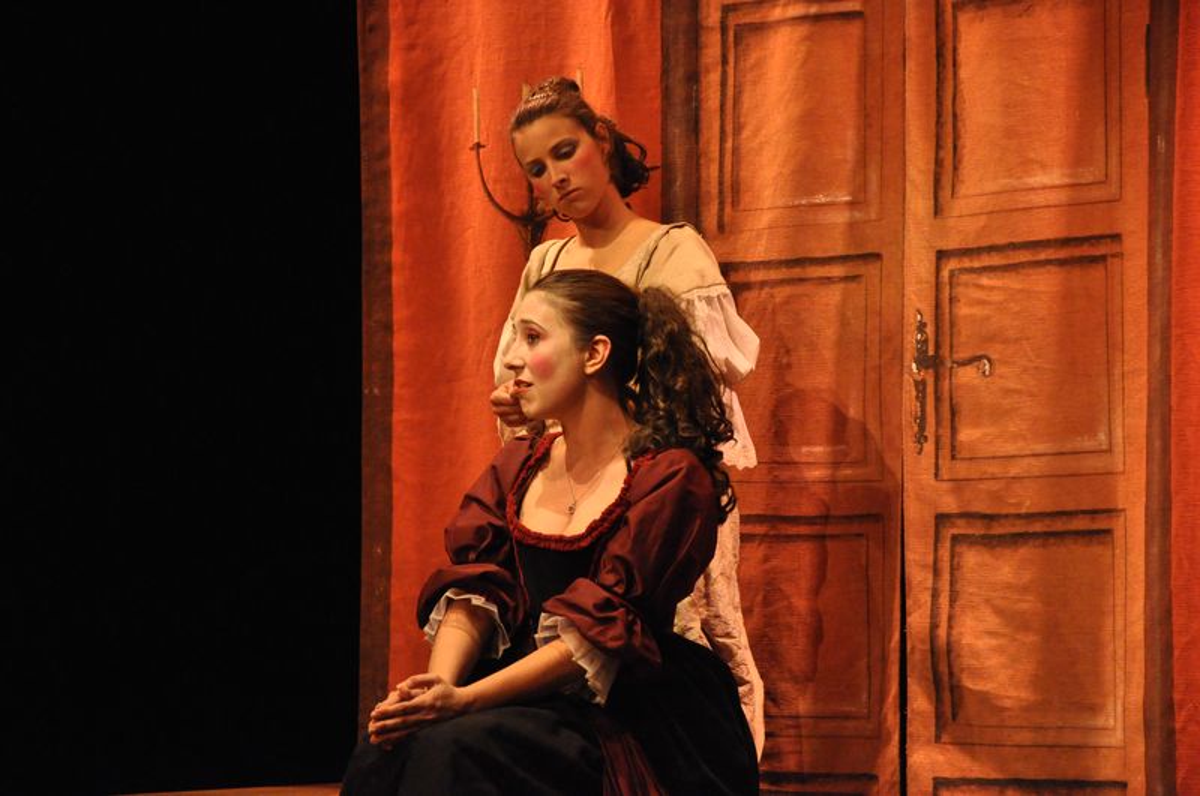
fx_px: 5243
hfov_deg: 13.1
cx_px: 600
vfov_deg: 8.7
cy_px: 398
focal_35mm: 158
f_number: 5.6
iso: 3200
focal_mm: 105
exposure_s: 1/180
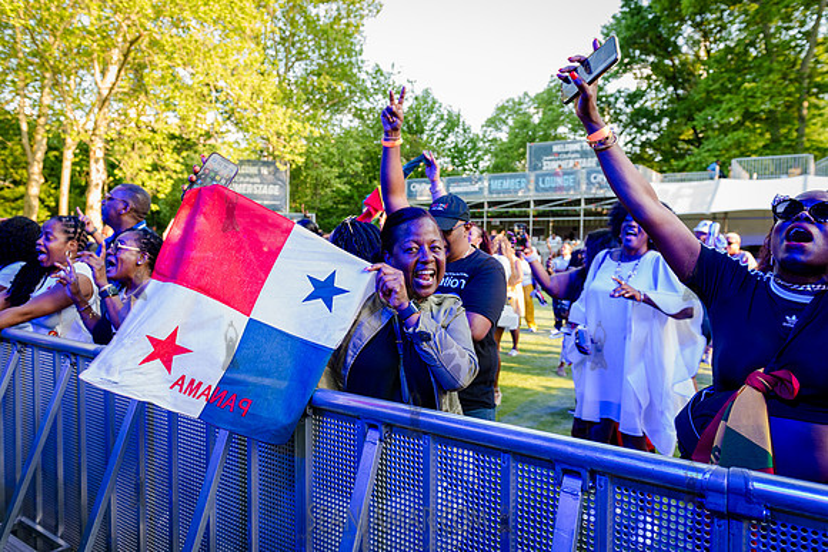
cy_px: 276
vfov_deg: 50.2
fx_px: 589
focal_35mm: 26
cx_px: 414
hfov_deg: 70.2
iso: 1000
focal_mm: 24
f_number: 3.5
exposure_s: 1/250
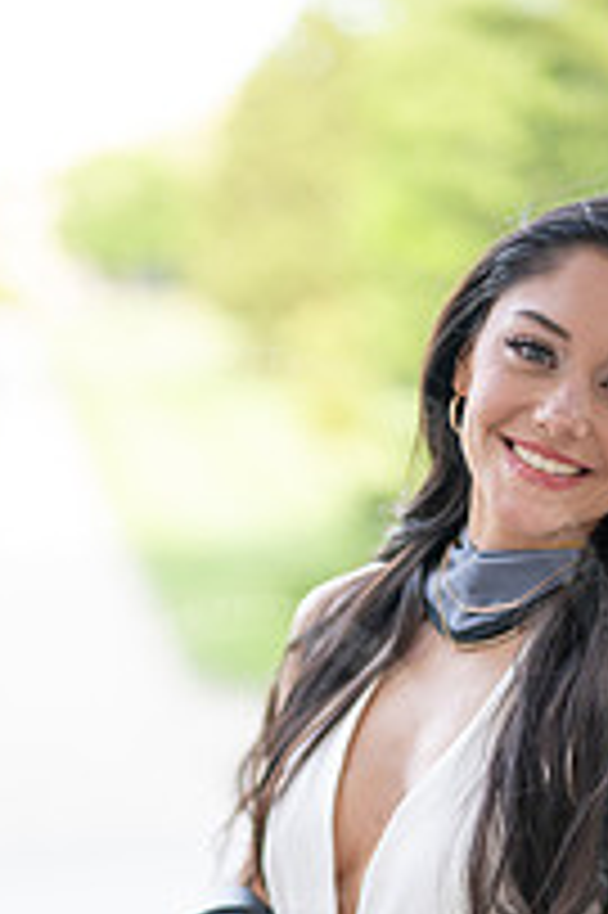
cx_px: 333
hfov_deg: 12.3
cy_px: 891
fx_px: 2817
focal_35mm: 111
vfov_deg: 18.0
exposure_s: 1/800
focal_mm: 50
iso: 200
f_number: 1.2
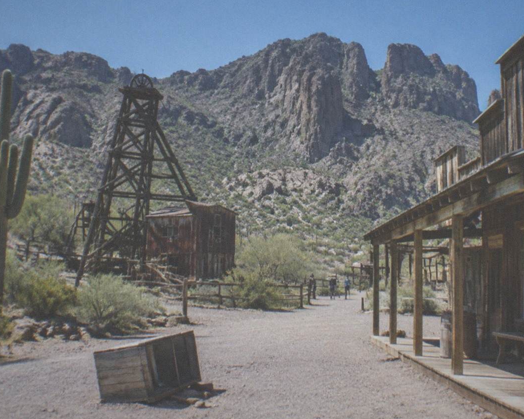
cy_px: 210
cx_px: 298
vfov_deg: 21.0
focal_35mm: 73
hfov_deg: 26.0
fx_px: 1132
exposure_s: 1/640
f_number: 6.3
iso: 400
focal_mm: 64
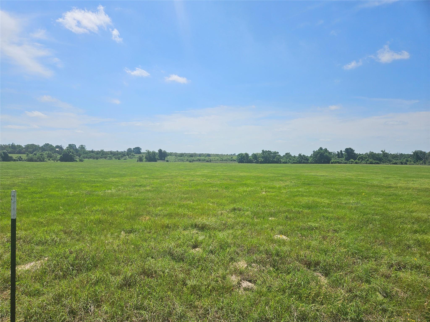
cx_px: 215
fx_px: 286
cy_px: 161
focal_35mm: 23
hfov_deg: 73.9
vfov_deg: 58.9
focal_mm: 5.4
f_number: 1.8
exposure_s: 1/4769
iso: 25
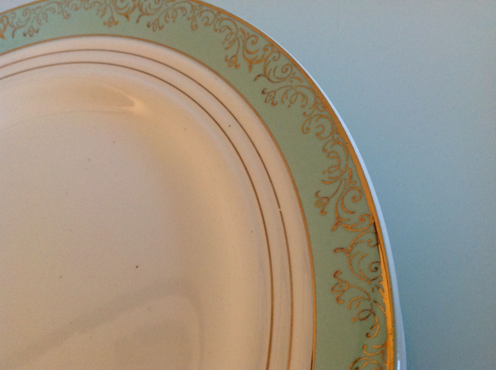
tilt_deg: -56.5
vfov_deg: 40.6
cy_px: 185
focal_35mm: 35
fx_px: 501
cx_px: 248
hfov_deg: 52.7
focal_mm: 4.28
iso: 250
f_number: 2.4
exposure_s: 1/17
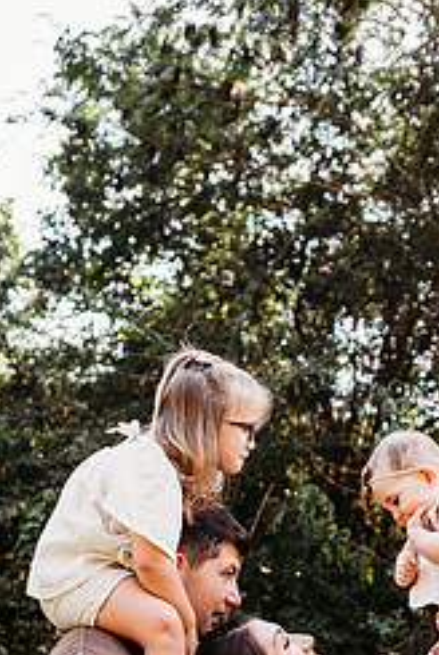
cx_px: 262
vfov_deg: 43.0
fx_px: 803
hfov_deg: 30.5
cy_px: 495
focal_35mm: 44
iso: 100
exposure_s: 1/320
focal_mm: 24
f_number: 2.2
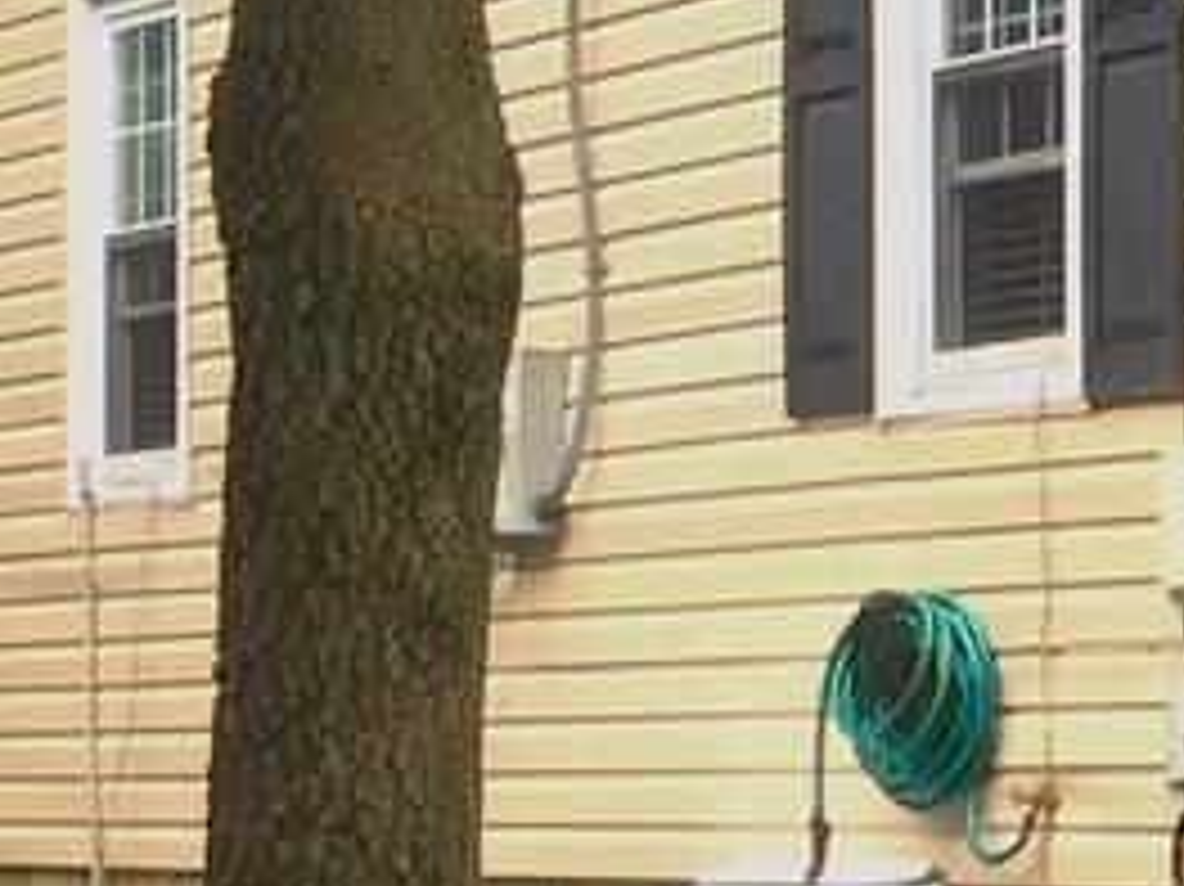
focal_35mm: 159
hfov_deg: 11.8
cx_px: 1868
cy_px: 823
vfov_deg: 9.3
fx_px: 5436
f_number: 2.2
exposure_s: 1/120
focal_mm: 4.15
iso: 50
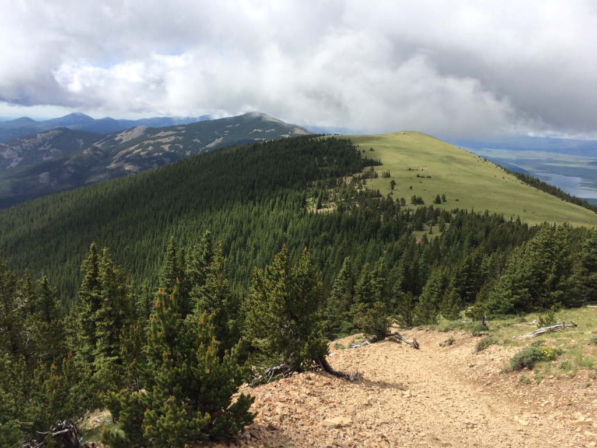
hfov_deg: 61.7
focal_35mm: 29
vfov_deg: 48.2
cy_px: 224
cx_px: 298
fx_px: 500
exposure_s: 1/2283
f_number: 2.2
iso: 32
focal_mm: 4.15
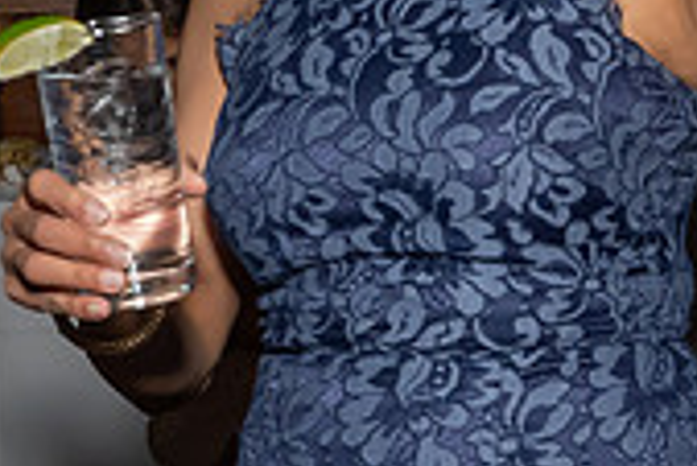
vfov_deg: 12.2
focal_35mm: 112
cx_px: 662
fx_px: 2170
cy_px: 164
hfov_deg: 17.9
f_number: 8
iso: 1000
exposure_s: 1/250
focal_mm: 17
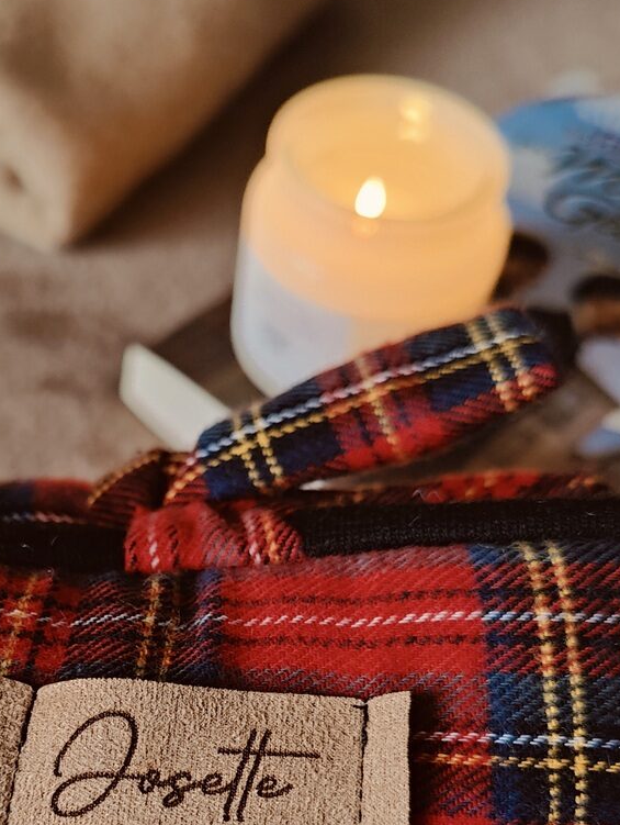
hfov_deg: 29.3
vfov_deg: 37.6
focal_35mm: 49
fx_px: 1168
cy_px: 651
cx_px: 168
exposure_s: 1/30
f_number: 1.8
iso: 125
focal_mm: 6.06
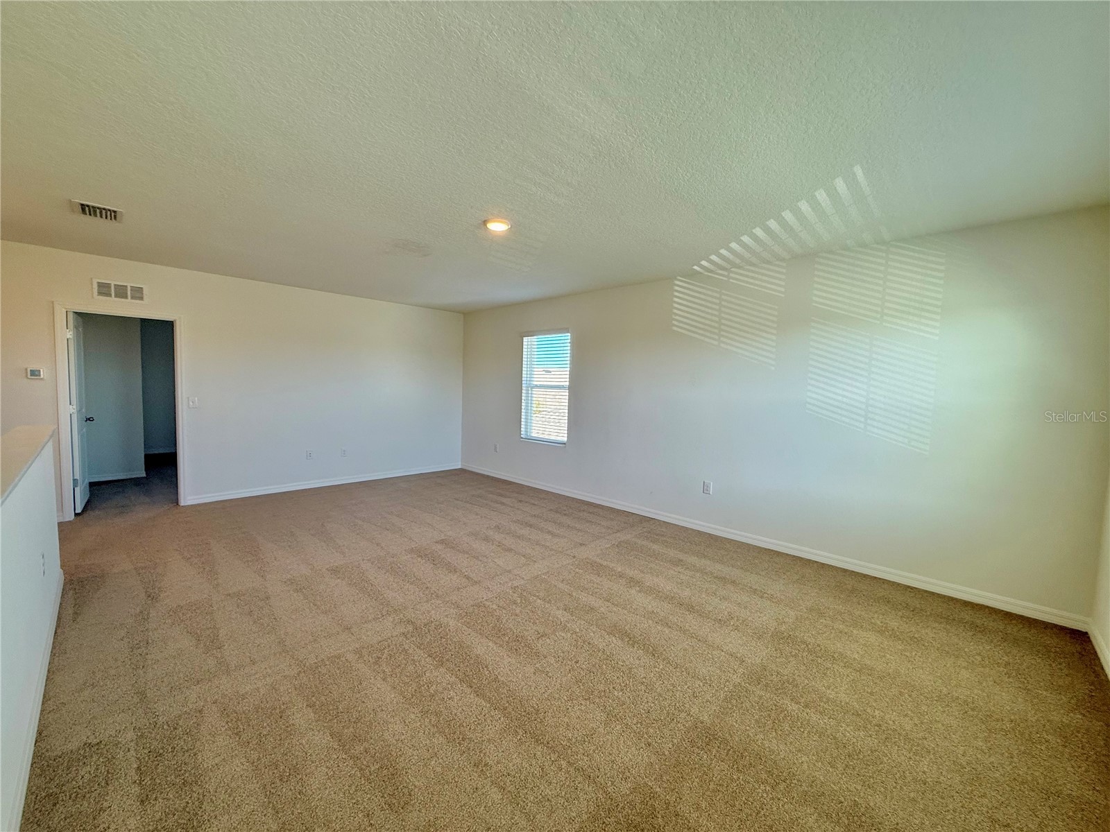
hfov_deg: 102.1
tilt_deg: -3.5
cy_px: 416
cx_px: 555
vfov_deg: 85.7
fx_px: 449
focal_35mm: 14
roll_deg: -2.4
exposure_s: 1/120
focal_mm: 2.22
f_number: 2.2
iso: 100
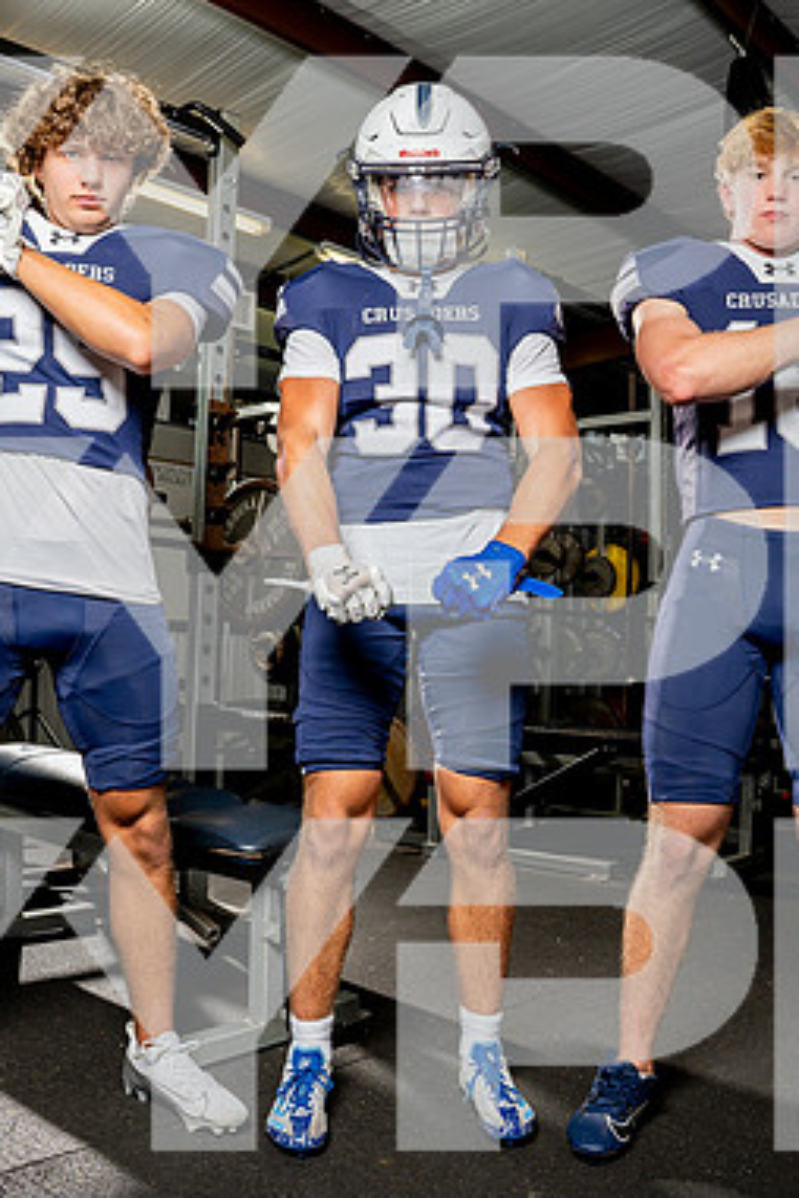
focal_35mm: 33
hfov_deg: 39.9
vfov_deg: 57.2
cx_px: 337
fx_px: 1099
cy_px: 603
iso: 250
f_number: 5.6
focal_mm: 20
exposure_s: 1/250
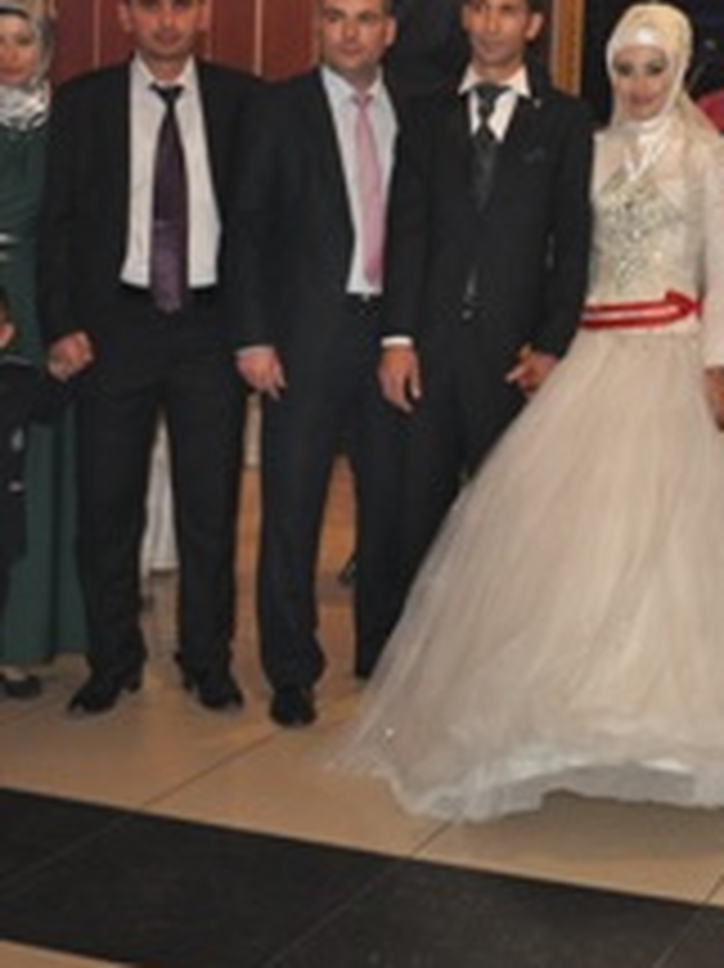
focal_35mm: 60
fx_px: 1675
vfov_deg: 32.0
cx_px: 791
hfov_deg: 23.0
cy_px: 351
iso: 800
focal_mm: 20
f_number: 3.8
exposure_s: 1/60
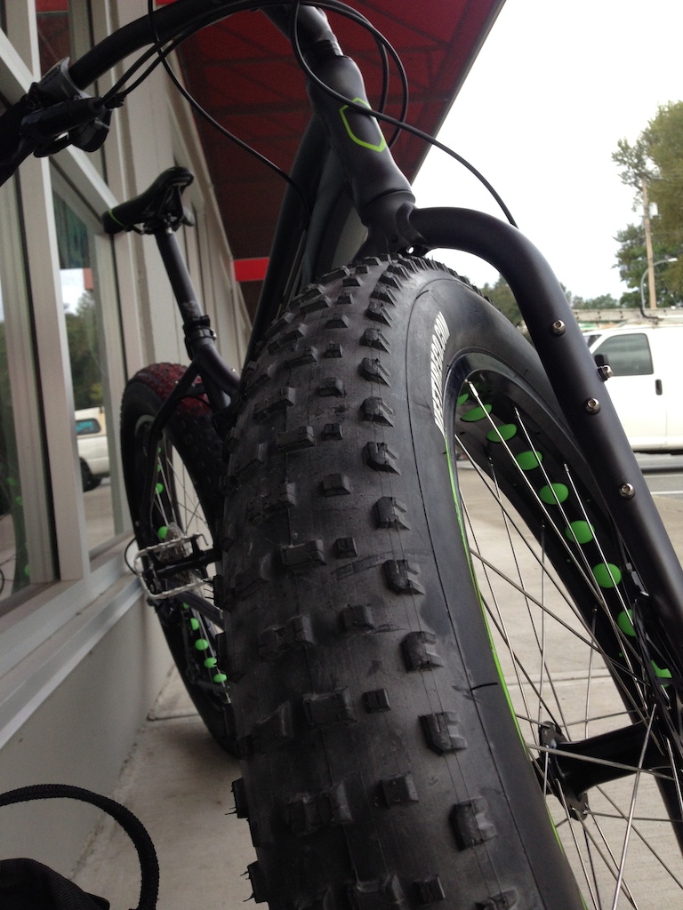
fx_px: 868
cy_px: 455
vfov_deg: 55.4
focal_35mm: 33
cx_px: 342
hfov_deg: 42.9
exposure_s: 1/120
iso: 80
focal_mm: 4.12
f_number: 2.4
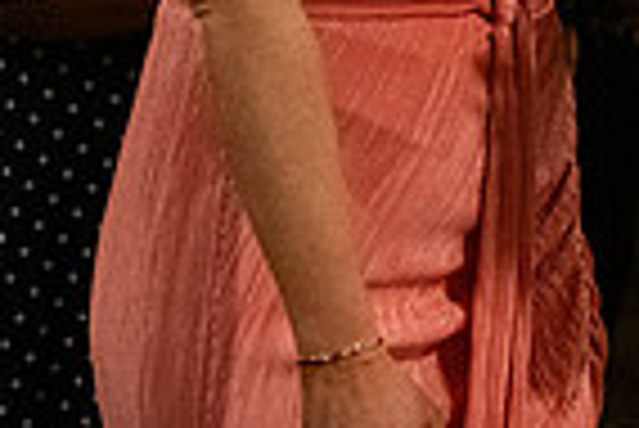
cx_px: 940
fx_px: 3483
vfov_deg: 6.8
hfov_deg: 10.2
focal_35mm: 196
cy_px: -408
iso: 2500
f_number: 3.5
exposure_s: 1/160
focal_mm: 48
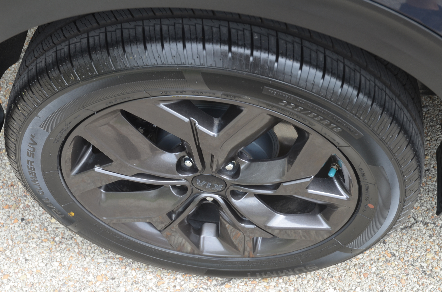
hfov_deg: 35.1
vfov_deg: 23.7
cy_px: 146
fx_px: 698
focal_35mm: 57
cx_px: 221
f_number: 5.6
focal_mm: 38
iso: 250
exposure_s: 1/125
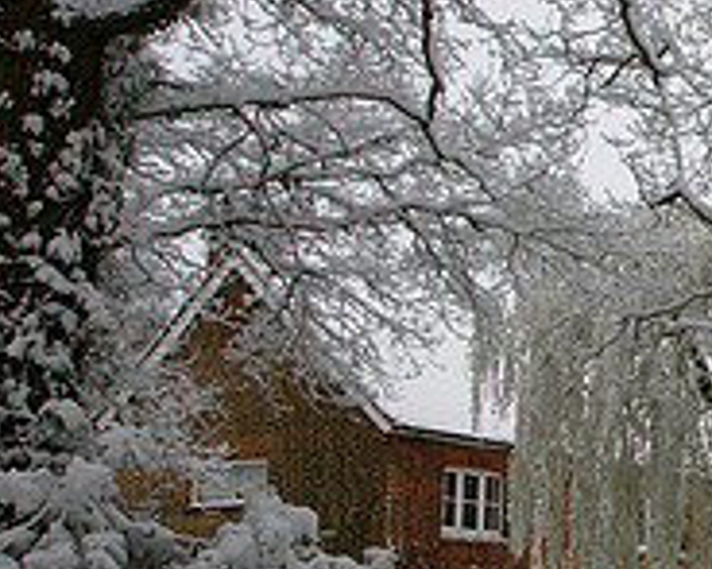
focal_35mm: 71
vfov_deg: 21.3
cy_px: 435
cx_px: 1114
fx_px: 1495
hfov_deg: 21.6
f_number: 10
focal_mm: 16
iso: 200
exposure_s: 1/200
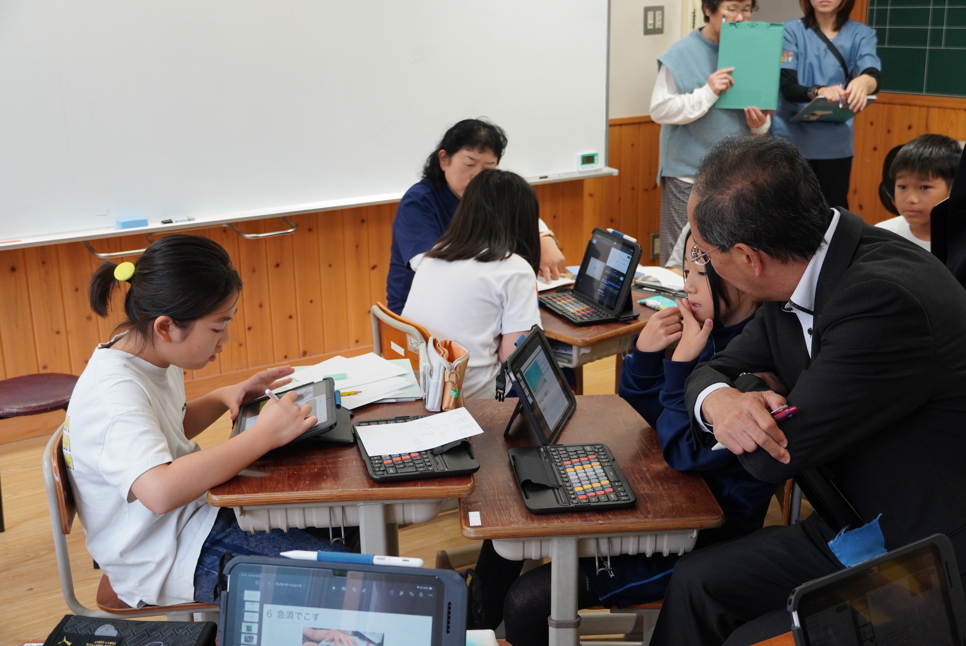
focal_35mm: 45
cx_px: 483
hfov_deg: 43.6
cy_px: 323
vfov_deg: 29.9
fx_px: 1208
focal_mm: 30
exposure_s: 1/160
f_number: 4.5
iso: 1600
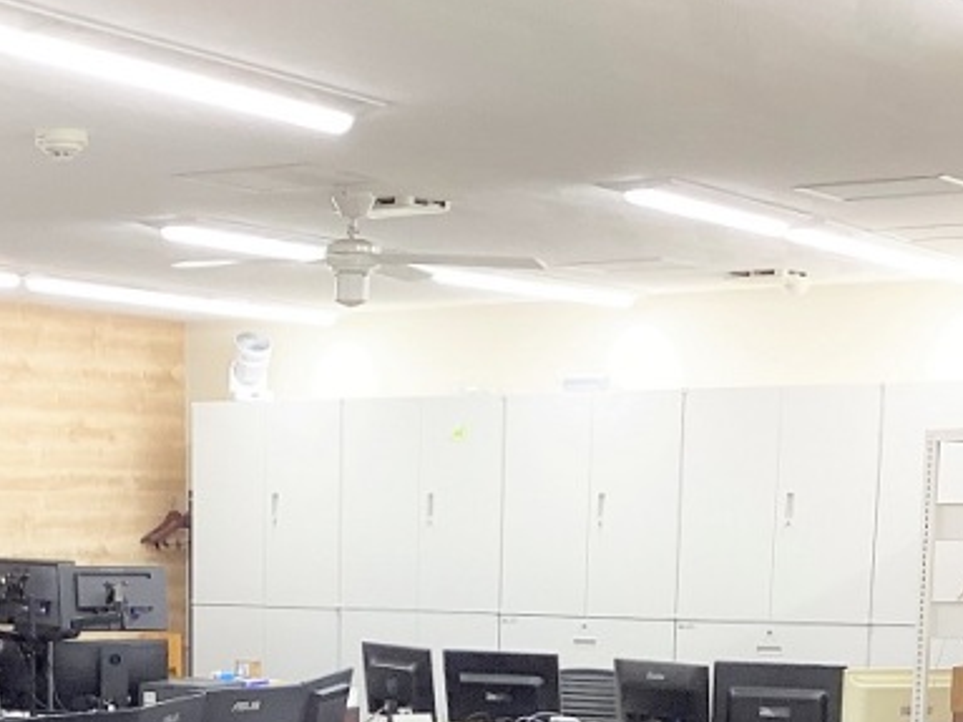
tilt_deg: -10.4
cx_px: 221
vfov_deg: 17.4
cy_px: 868
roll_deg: +1.0
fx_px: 2253
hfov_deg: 23.8
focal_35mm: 81
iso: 80
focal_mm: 3.3
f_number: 2.4
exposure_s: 1/100
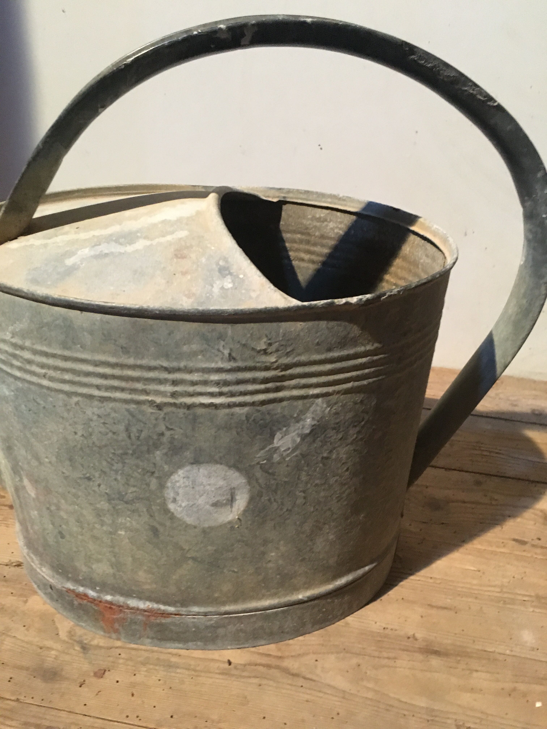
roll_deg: -3.0
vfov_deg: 61.7
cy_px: 364
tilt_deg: -31.4
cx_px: 274
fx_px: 611
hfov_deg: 48.2
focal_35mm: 29
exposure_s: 1/17
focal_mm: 4.15
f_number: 2.2
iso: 320
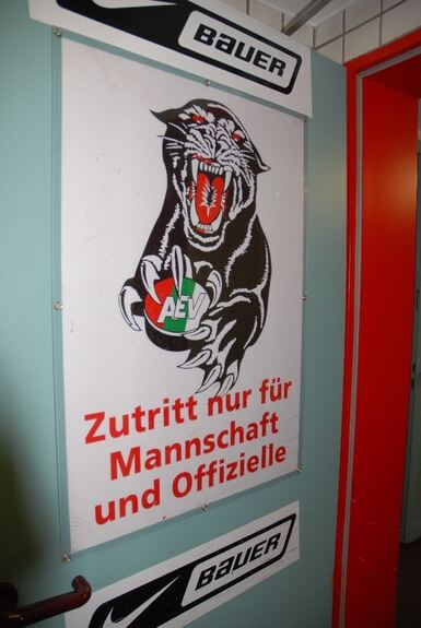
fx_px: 472
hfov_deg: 48.1
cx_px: 210
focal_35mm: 27
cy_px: 314
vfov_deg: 67.3
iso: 400
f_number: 3.5
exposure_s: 1/125
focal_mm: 18
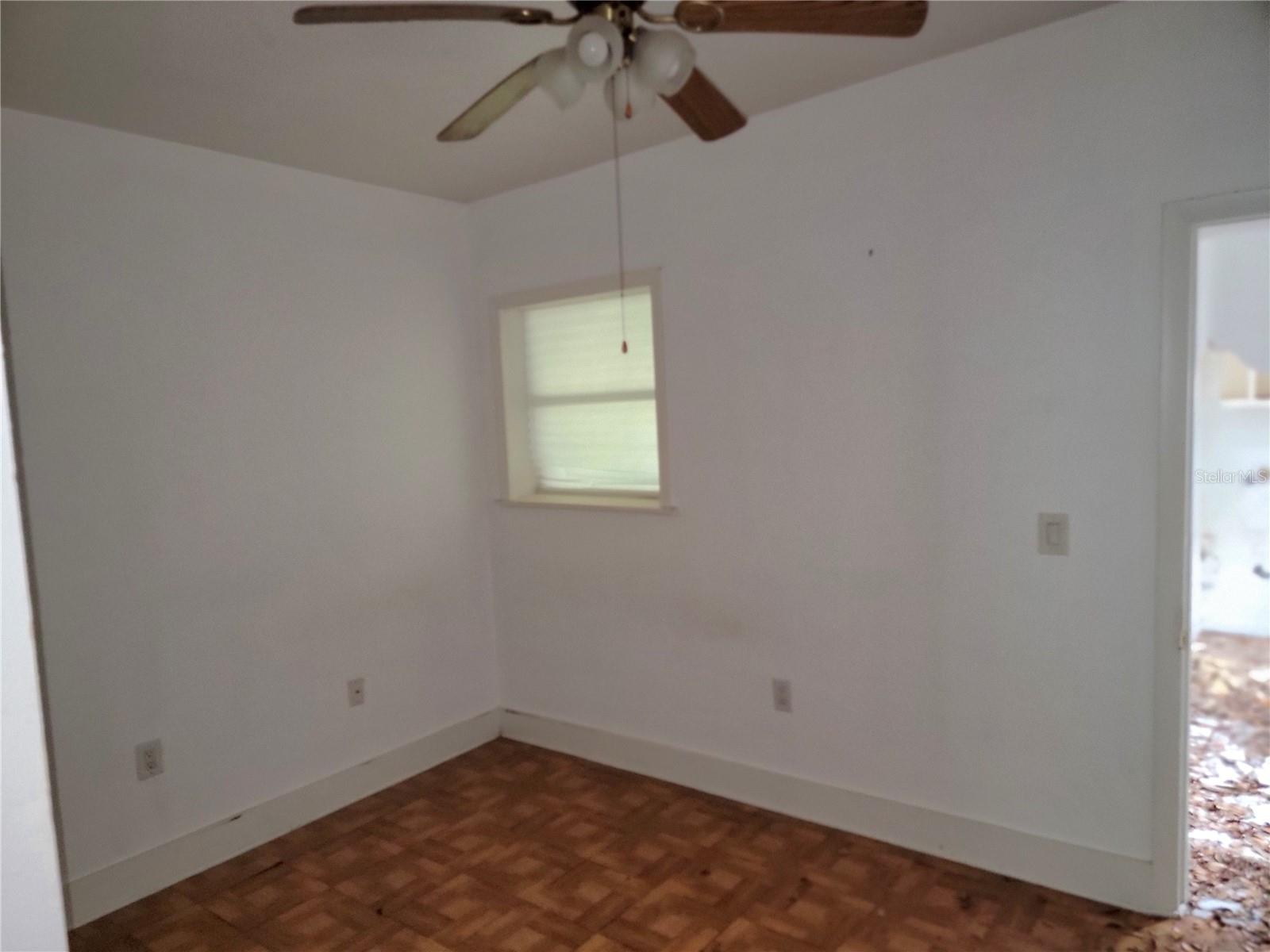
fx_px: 881
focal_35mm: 24
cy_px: 476
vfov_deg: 56.8
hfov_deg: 71.6
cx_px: 635
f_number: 1.8
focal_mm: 6.7
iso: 400
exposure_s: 1/20
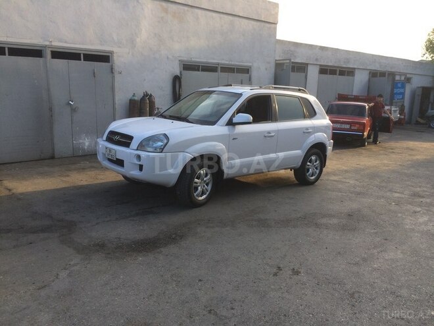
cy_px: 163
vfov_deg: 48.2
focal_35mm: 29
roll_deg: -1.3
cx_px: 217
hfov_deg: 61.7
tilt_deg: -11.5
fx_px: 364
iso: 32
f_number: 2.2
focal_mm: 4.15
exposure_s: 1/181
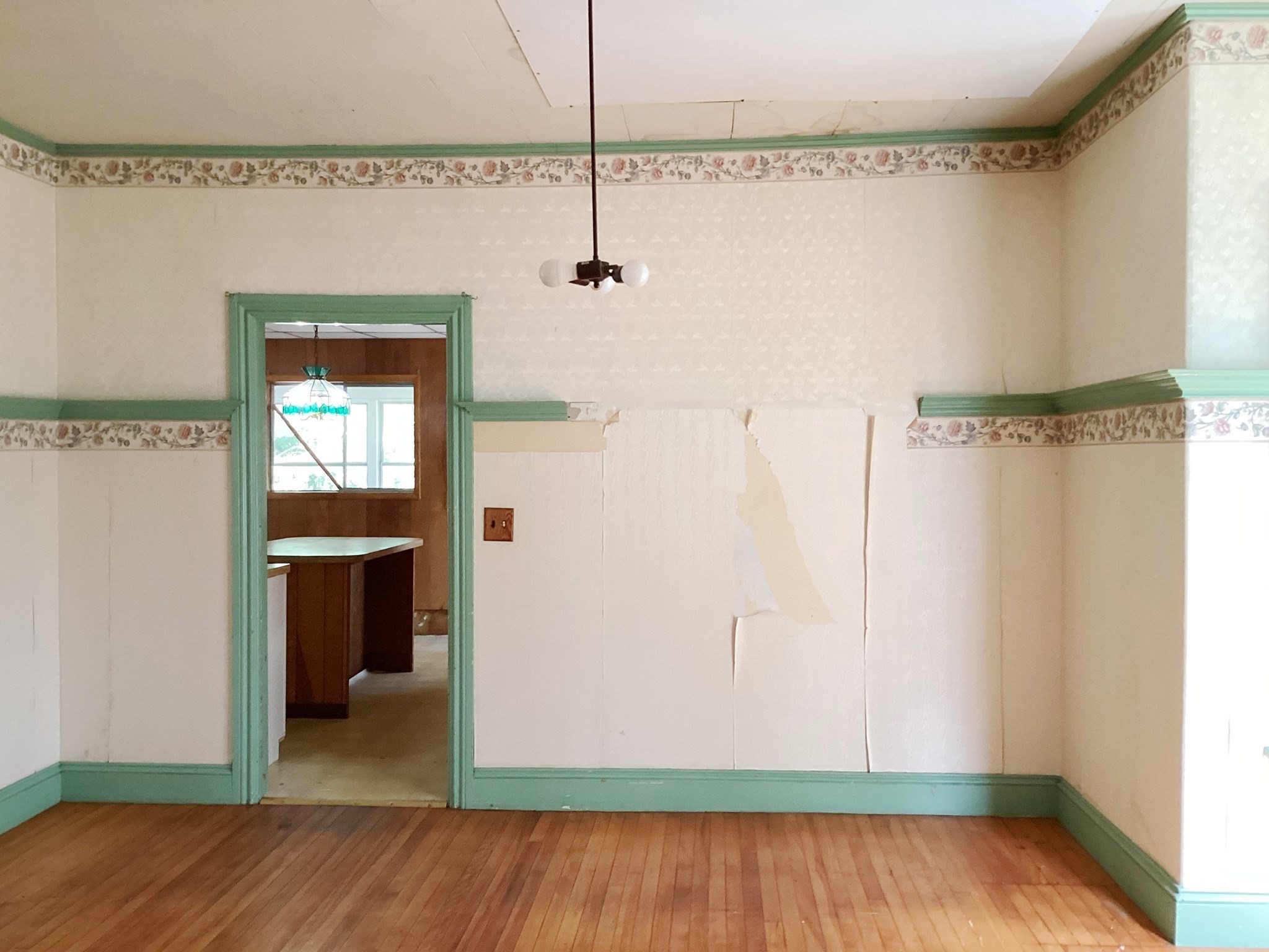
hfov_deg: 58.4
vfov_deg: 45.4
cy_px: 476
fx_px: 1136
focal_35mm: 31
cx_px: 634
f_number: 2.4
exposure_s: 1/60
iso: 200
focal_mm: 3.3
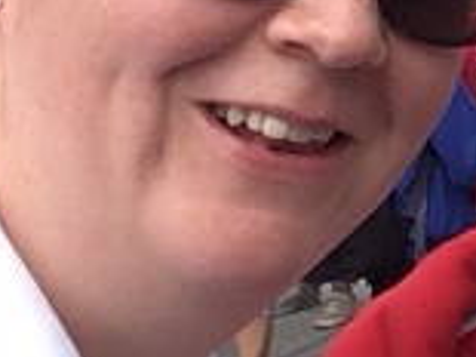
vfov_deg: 11.0
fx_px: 1759
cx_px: 894
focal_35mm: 128
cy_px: -234
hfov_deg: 13.6
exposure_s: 1/1111
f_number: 2.4
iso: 50
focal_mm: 2.15
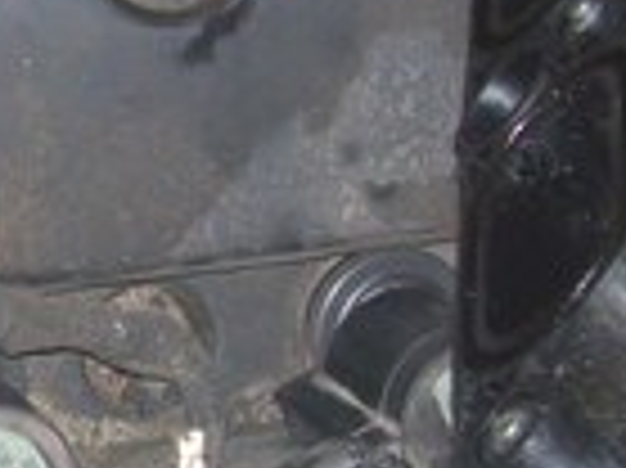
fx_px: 3270
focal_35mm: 181
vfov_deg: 8.1
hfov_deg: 10.4
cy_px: -110
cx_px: -432
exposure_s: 1/64
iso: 80
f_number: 2.7
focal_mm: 6
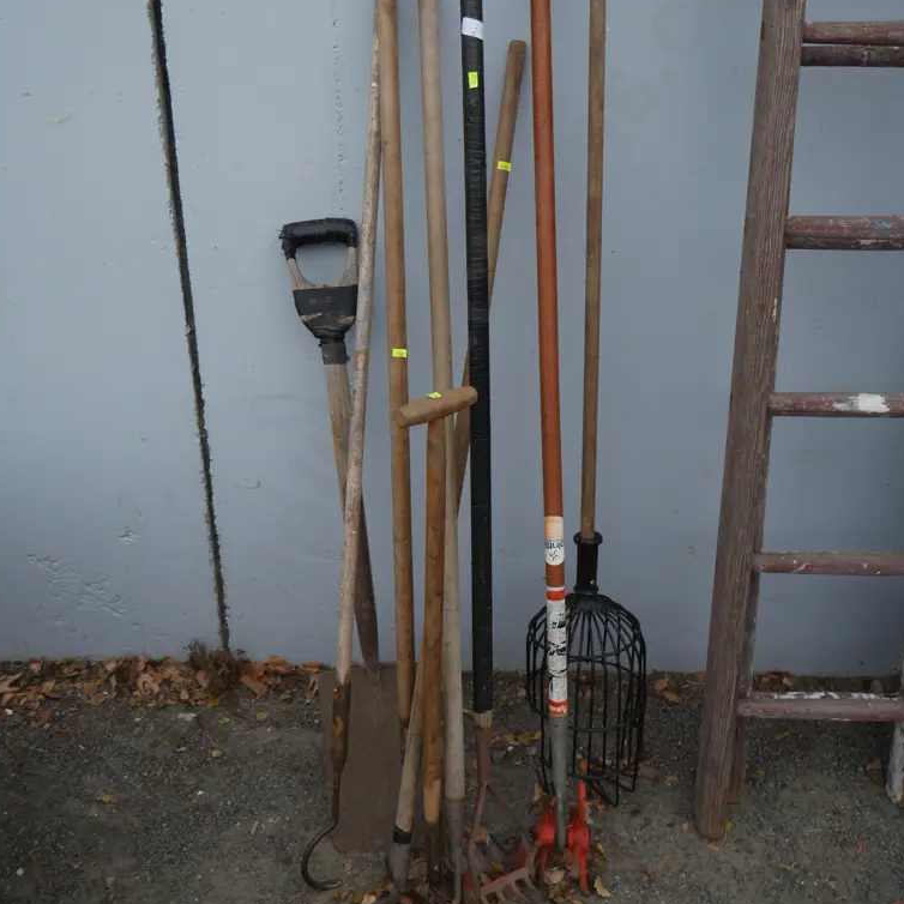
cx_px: 448
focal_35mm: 36
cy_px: 335
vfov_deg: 45.6
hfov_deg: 46.0
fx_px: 1064
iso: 200
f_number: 3.6
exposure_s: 1/80
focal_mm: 15
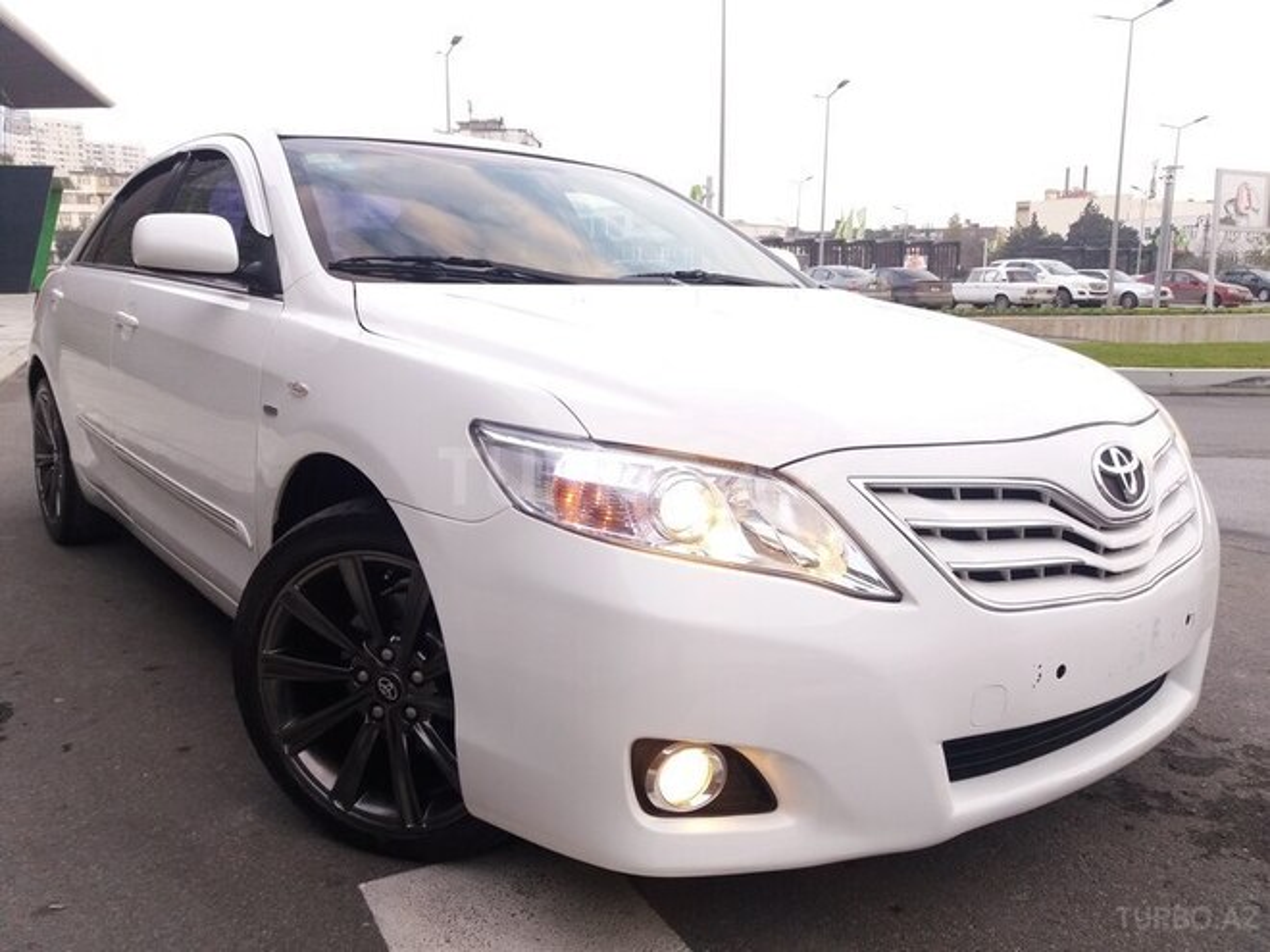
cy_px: 476
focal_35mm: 28
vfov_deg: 49.7
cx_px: 635
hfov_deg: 63.4
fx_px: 1027
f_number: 1.9
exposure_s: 1/50
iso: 100
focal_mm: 3.7
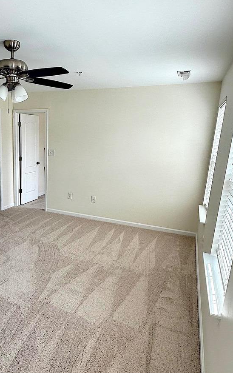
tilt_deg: -14.0
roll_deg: -1.7
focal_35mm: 26
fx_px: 264
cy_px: 202
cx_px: 57
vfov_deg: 70.3
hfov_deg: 45.9
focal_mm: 2.22
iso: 50
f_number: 2.2
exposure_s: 1/184
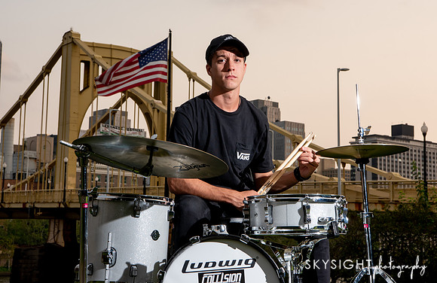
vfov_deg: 18.1
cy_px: 134
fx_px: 888
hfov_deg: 27.6
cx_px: 226
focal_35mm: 74
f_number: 14
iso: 500
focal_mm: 70
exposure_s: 1/200
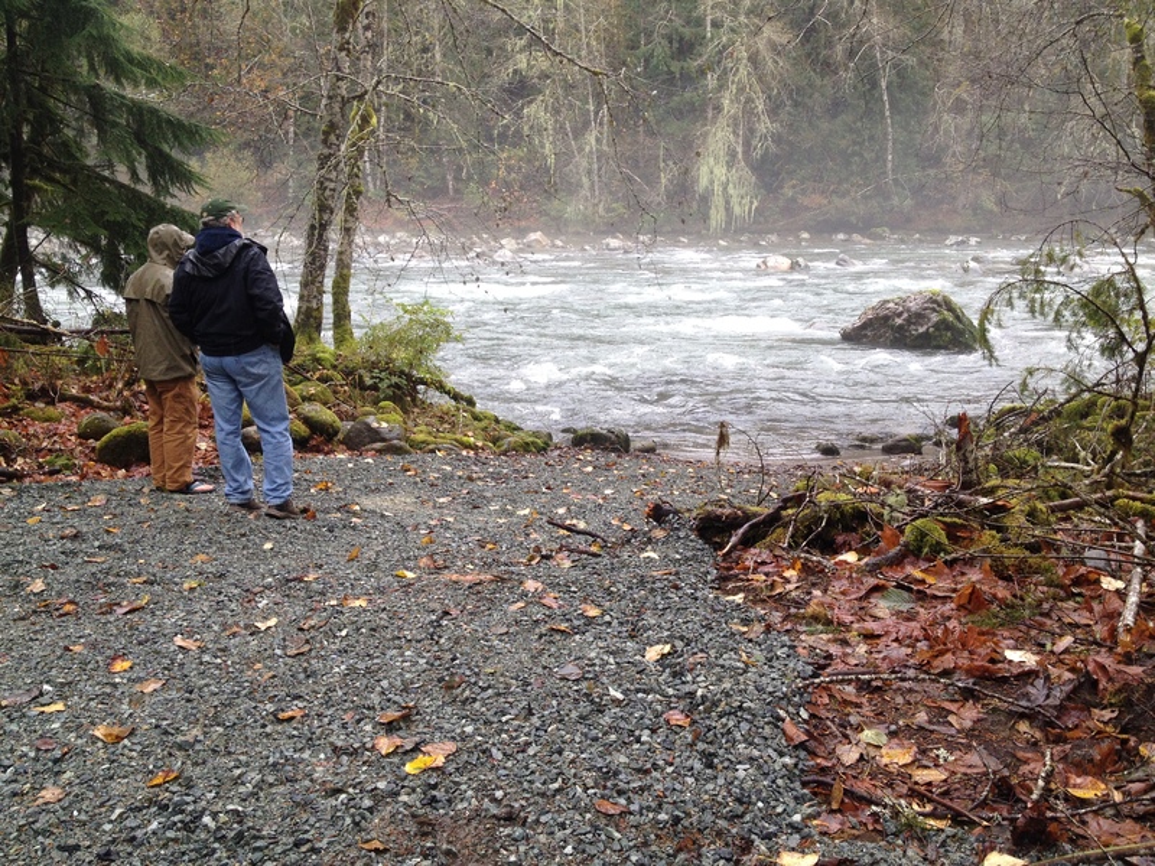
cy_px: 433
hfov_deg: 52.6
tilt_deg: -15.8
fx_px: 1168
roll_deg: -1.5
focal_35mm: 35
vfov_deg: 40.7
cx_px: 578
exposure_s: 1/120
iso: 80
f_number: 2.4
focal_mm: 4.28
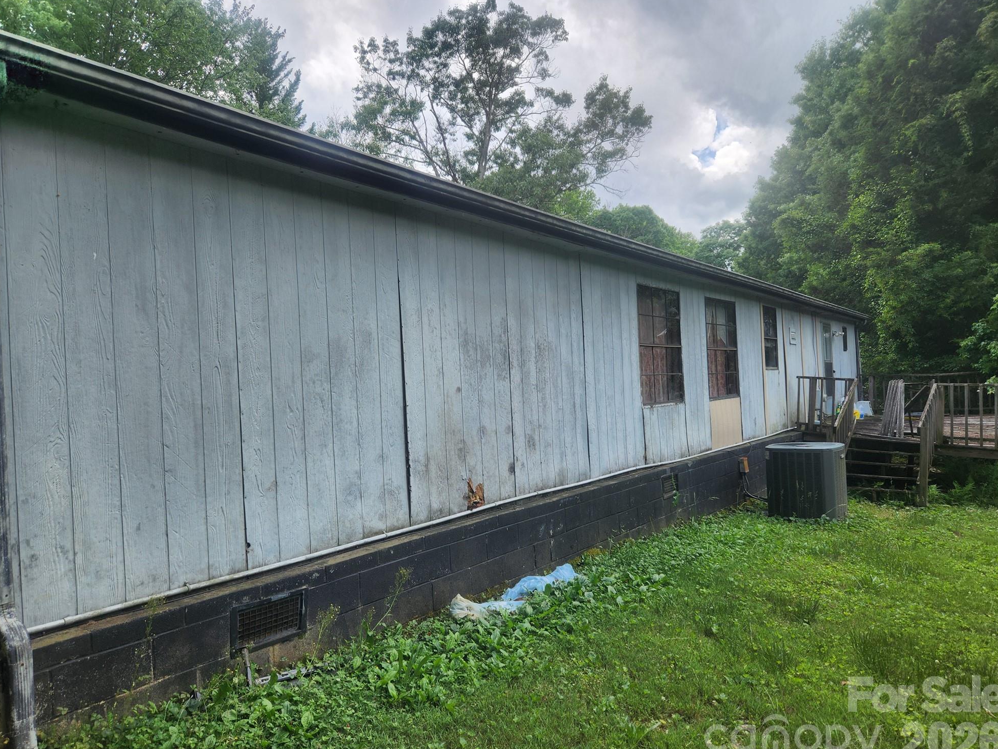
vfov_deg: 56.8
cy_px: 386
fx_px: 692
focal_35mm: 24
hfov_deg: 71.6
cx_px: 490
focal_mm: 5.4
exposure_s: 1/609
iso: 20
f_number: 1.8
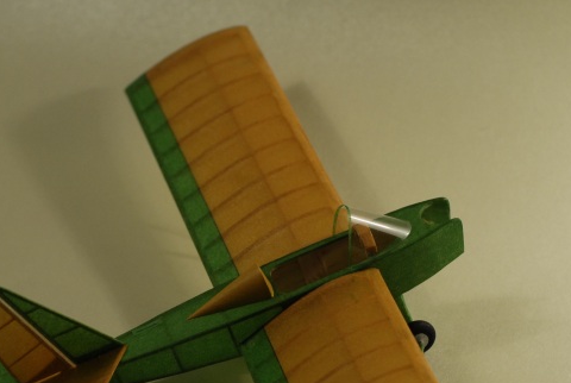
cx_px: 271
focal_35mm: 125
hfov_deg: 16.4
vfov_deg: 11.0
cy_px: 290
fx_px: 1986
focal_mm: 50
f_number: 7.1
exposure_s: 1/180
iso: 400
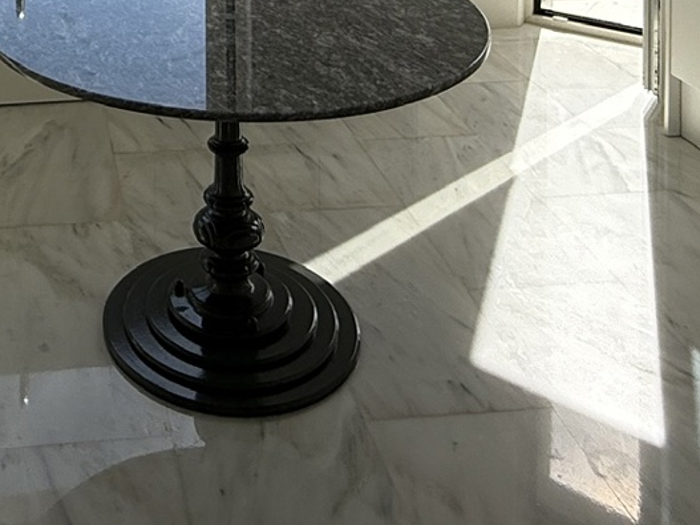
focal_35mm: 51
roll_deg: +0.0
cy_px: -310
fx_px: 1031
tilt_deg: -0.6
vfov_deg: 22.3
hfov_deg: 36.0
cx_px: 121
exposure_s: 1/2717
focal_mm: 2.22
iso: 64
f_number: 2.2
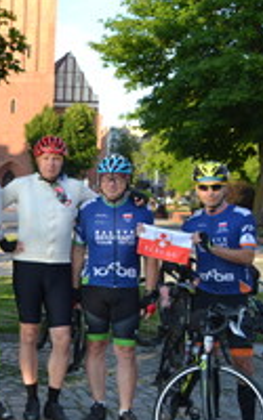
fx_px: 745
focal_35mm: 65
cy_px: 220
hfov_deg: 18.0
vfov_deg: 31.5
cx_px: -120
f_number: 3.8
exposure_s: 1/640
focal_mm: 20
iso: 400
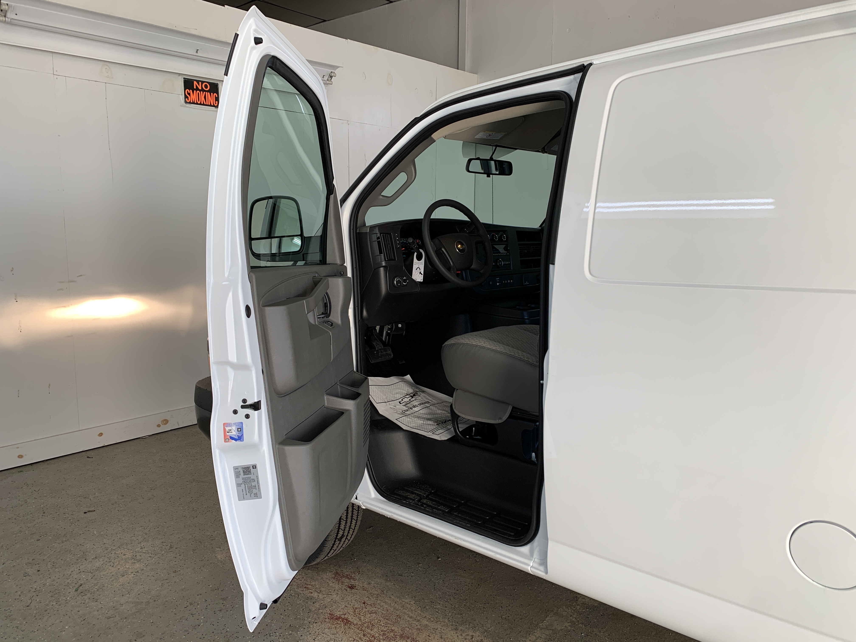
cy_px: 321
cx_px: 428
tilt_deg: -9.4
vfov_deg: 53.1
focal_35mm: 26
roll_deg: +0.3
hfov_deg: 67.3
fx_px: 643
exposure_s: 1/120
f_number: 1.8
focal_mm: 4.25
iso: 32
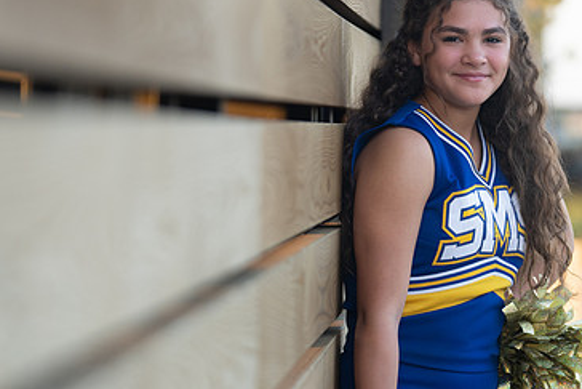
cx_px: 462
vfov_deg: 7.8
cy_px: 199
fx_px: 2862
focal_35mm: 177
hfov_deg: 11.6
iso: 320
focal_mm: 111
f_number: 2.8
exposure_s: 1/320
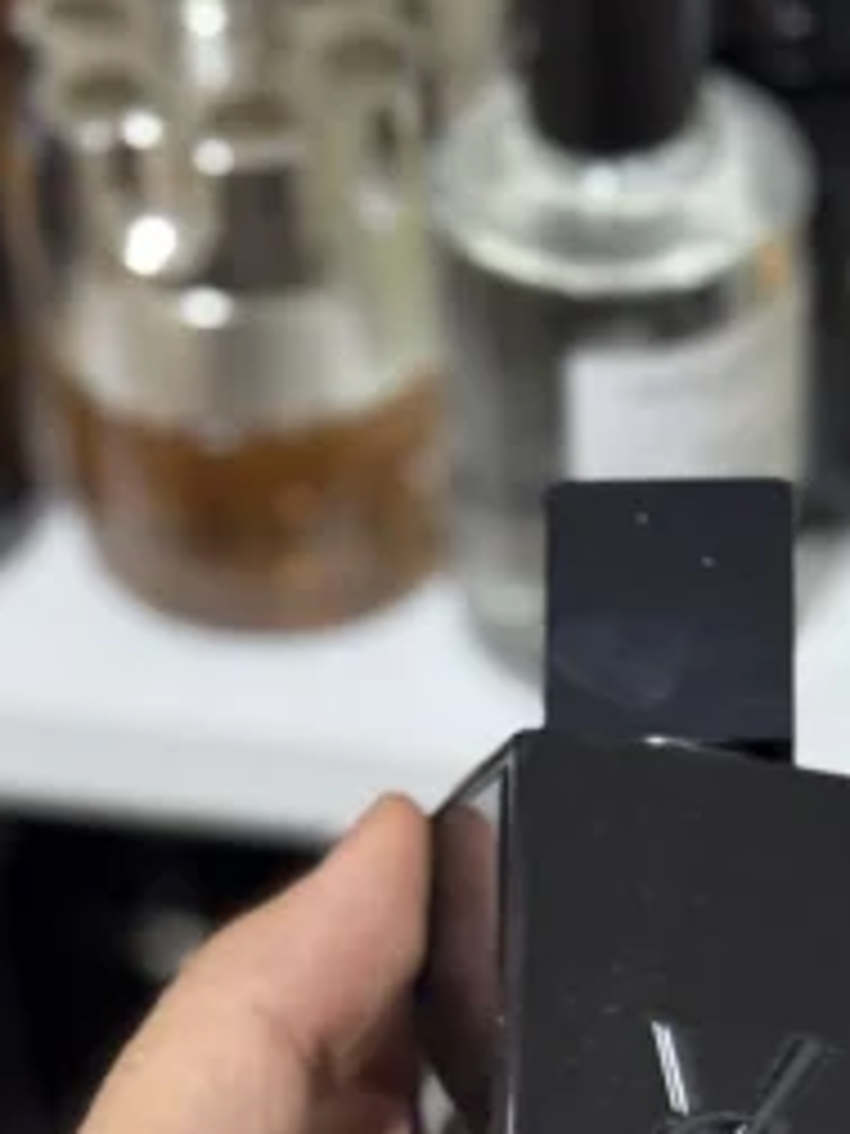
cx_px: 607
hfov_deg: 13.5
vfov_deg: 17.4
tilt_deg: -45.1
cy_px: 1249
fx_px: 3569
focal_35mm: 109
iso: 200
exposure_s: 1/33
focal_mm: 6.76
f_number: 1.78
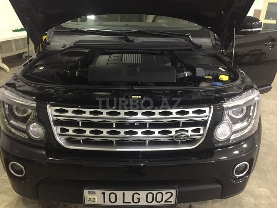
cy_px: 104
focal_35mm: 29
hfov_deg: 61.7
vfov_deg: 48.2
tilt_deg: -22.5
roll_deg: -3.1
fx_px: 232
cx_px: 138
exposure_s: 1/17
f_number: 2.2
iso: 250
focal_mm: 4.15
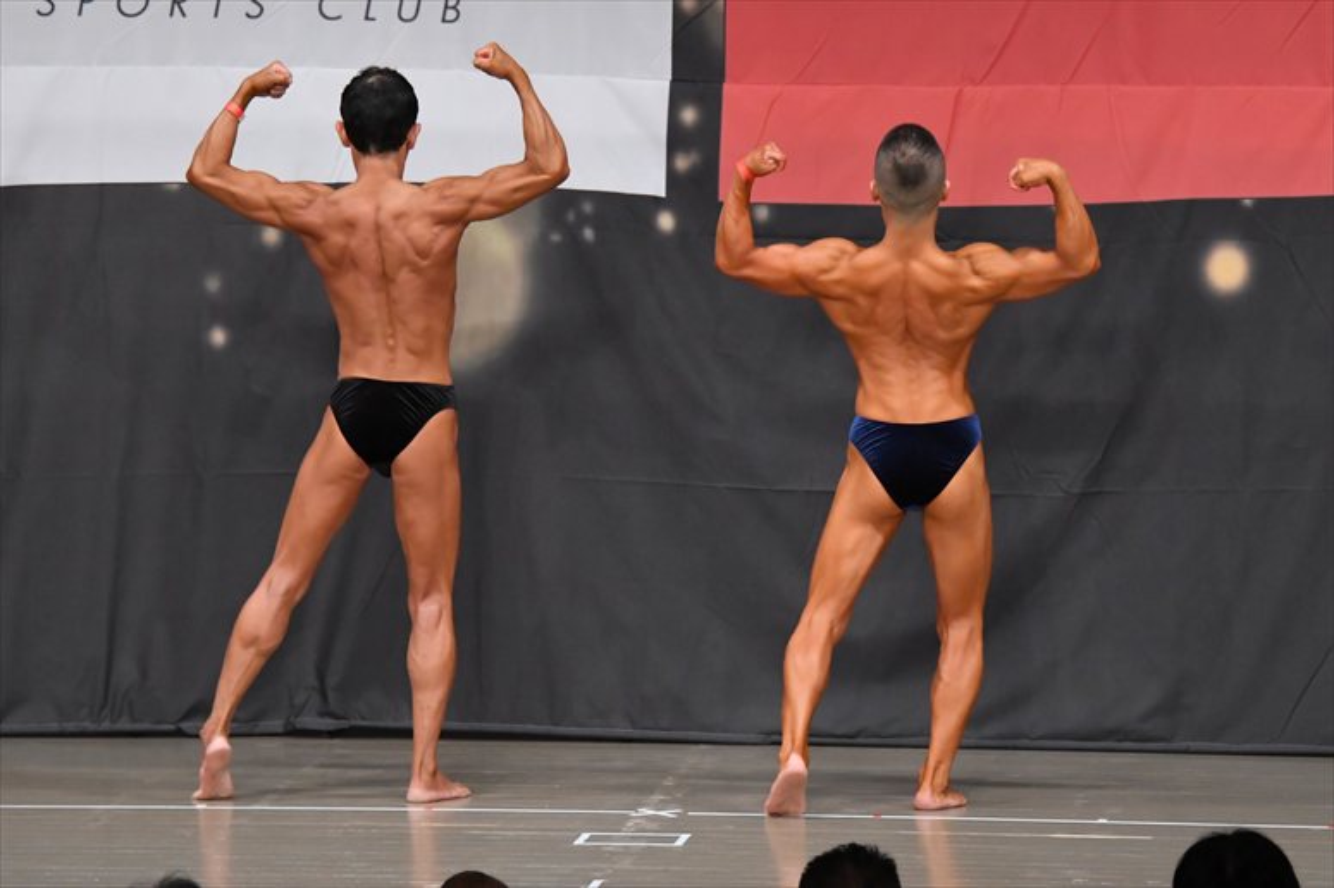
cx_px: 667
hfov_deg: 9.2
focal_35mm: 225
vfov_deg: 6.1
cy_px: 444
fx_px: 8334
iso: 5000
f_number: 5.6
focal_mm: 150
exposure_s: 1/400
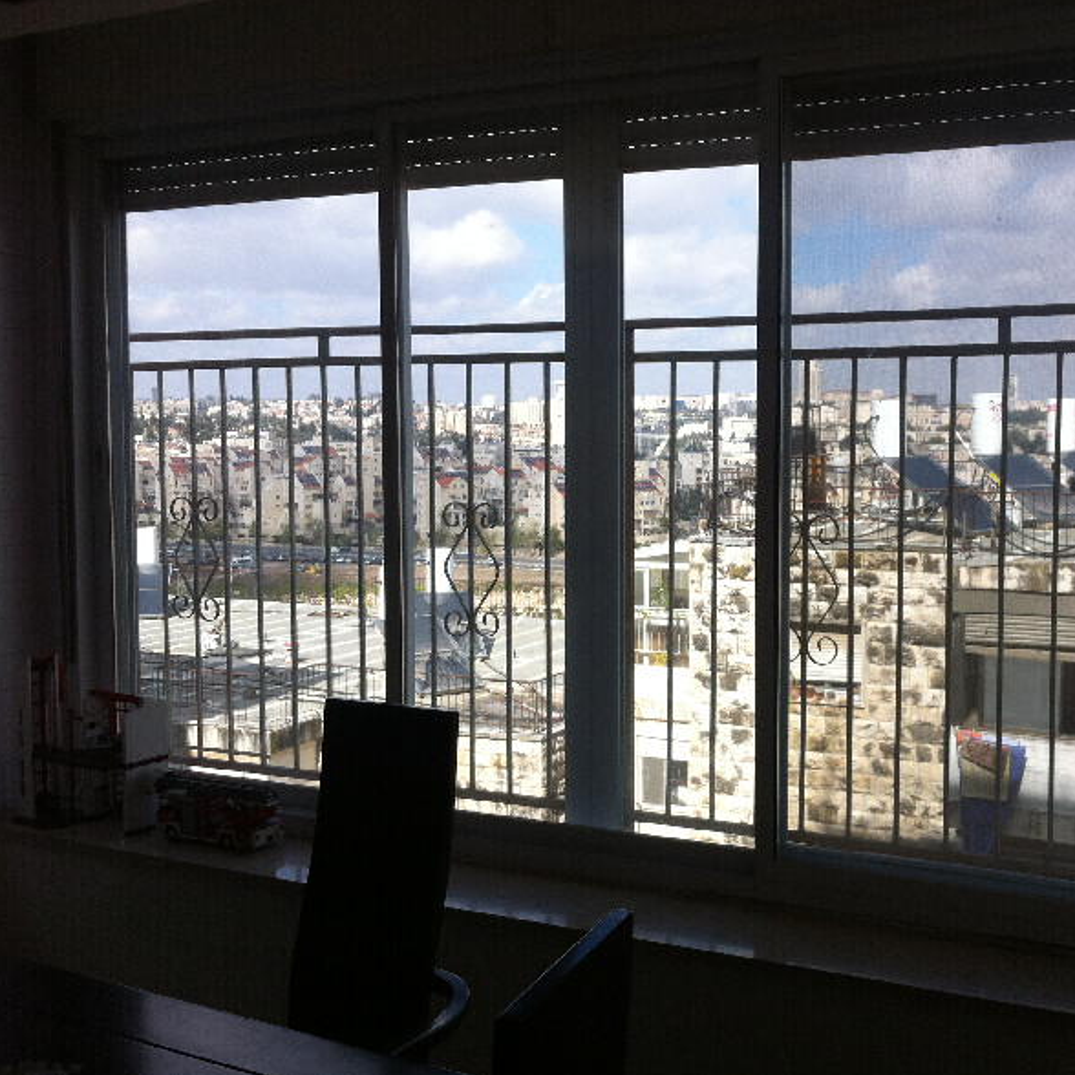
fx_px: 1476
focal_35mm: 42
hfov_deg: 39.5
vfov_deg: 40.0
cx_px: 724
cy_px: 537
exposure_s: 1/1117
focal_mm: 3.85
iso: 80
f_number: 2.8
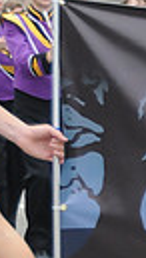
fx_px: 2220
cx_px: 552
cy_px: 261
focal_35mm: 324
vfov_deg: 6.6
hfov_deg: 3.6
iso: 1250
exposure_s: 1/640
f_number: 4.5
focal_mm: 46
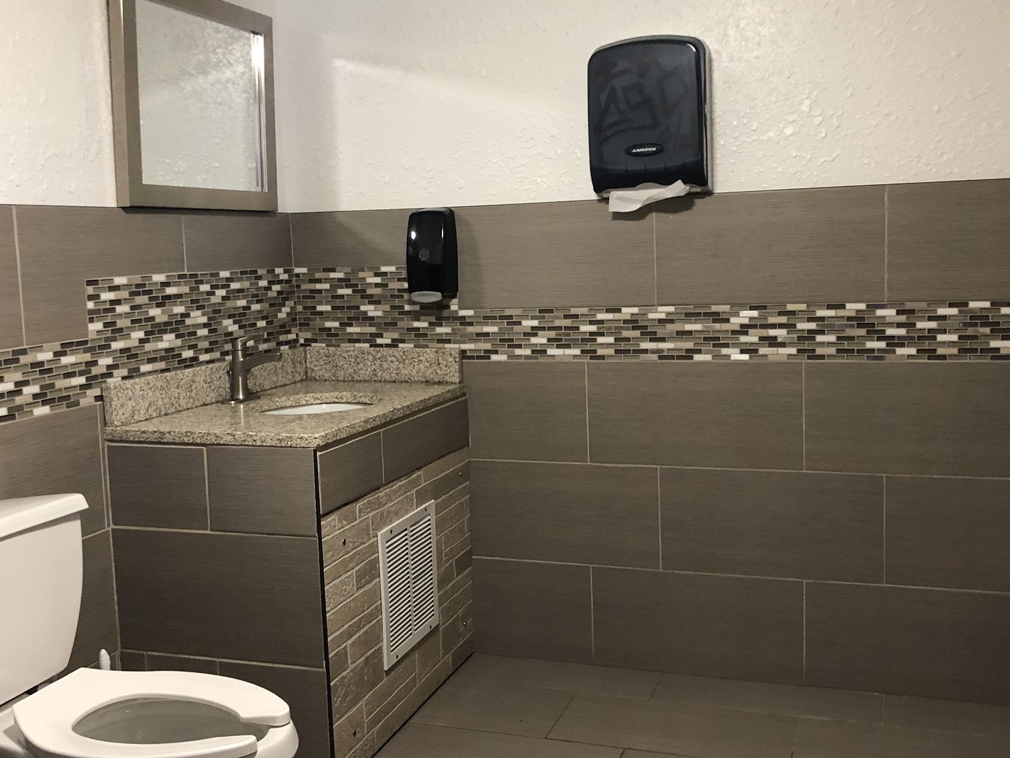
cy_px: 377
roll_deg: +2.7
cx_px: 509
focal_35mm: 38
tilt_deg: -8.4
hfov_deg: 49.0
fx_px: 1109
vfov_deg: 37.7
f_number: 1.8
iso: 64
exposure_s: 1/15
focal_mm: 4
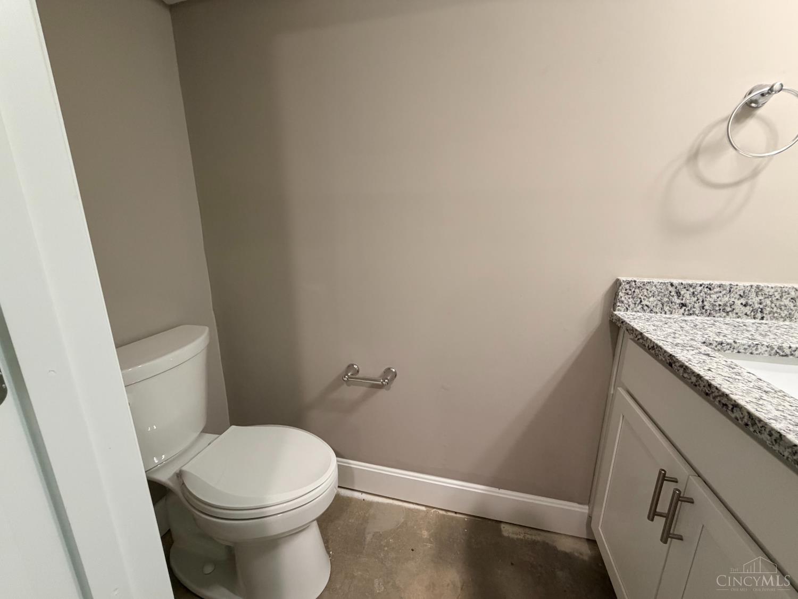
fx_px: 323
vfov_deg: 85.7
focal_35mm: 14
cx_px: 399
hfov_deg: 102.1
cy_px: 300
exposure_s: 1/101
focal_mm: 2.22
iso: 320
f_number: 2.2
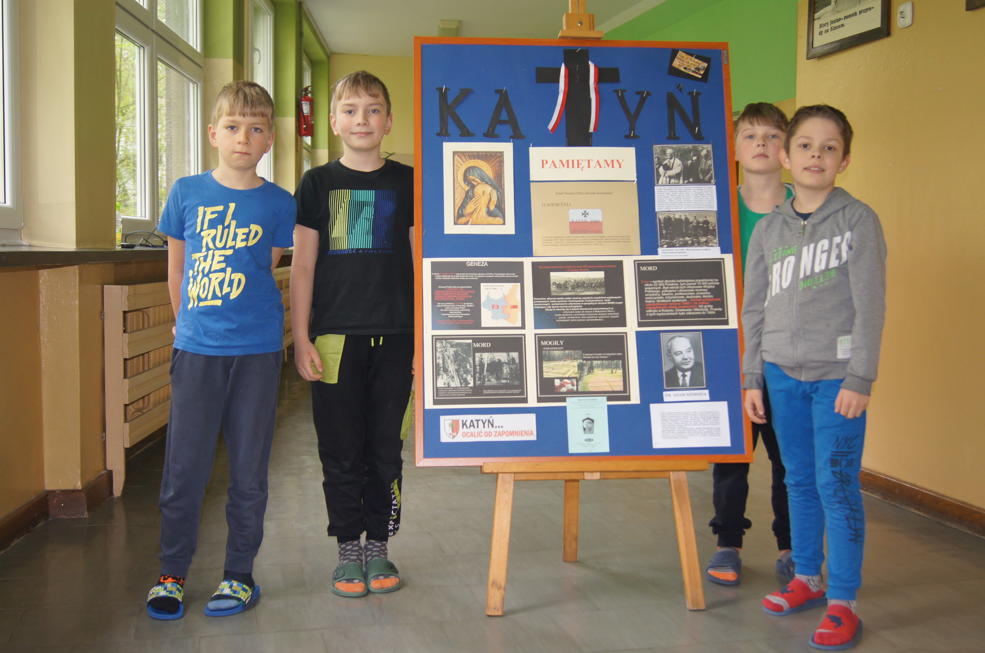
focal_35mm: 39
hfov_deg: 49.6
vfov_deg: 34.1
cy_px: 326
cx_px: 492
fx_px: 1065
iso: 500
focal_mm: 26
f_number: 4.5
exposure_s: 1/60
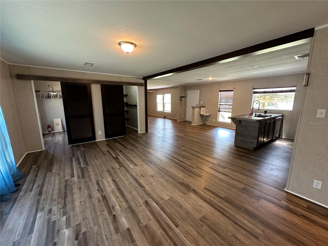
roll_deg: -0.3
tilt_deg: -10.0
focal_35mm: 14
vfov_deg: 85.7
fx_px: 133
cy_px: 123
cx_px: 164
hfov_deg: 102.1
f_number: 2.2
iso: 320
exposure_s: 1/60
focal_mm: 2.22
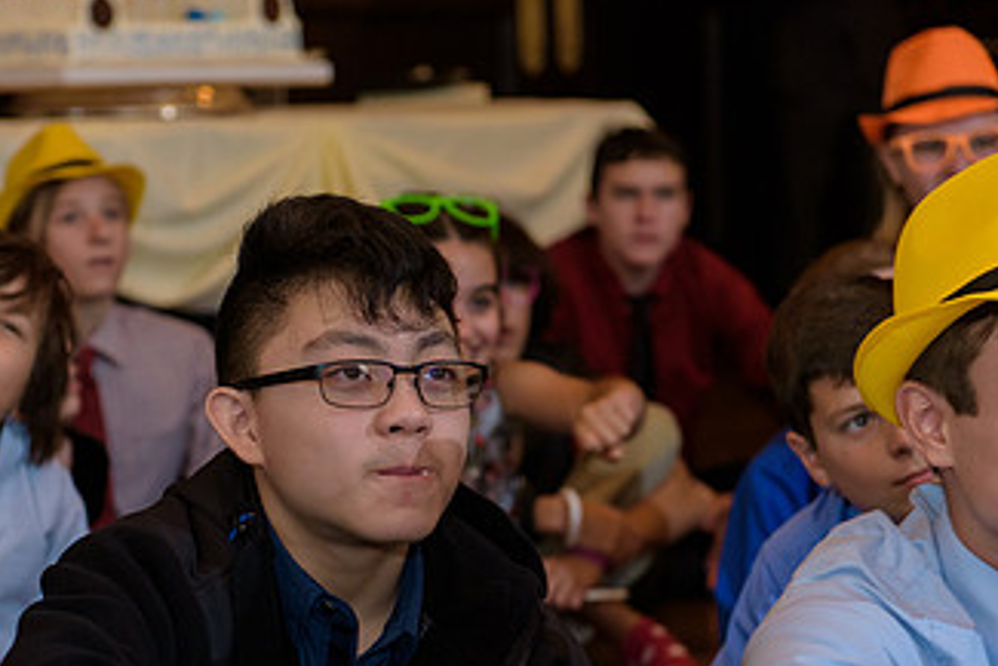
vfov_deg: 11.0
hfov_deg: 16.4
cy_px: 480
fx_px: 3467
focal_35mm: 125
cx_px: 368
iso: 1600
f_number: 3.2
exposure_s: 1/125
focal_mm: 70
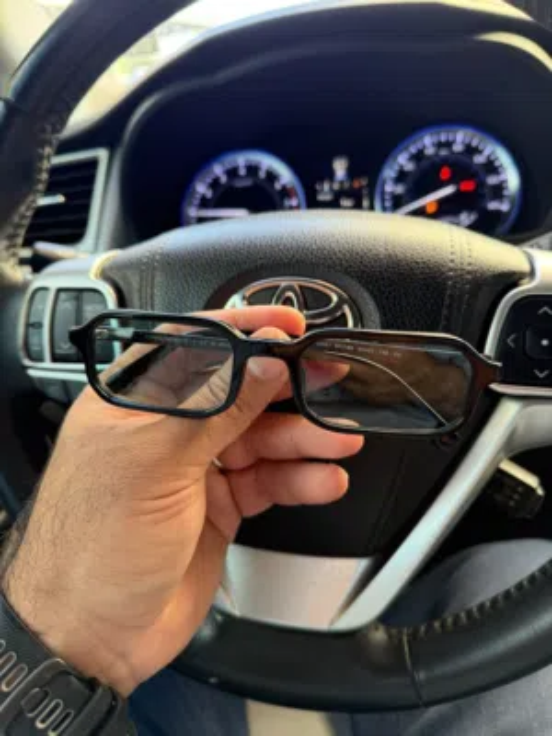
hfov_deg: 56.8
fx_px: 510
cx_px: 276
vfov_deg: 71.6
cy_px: 368
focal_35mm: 24
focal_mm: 6.76
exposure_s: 1/67
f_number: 1.78
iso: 200
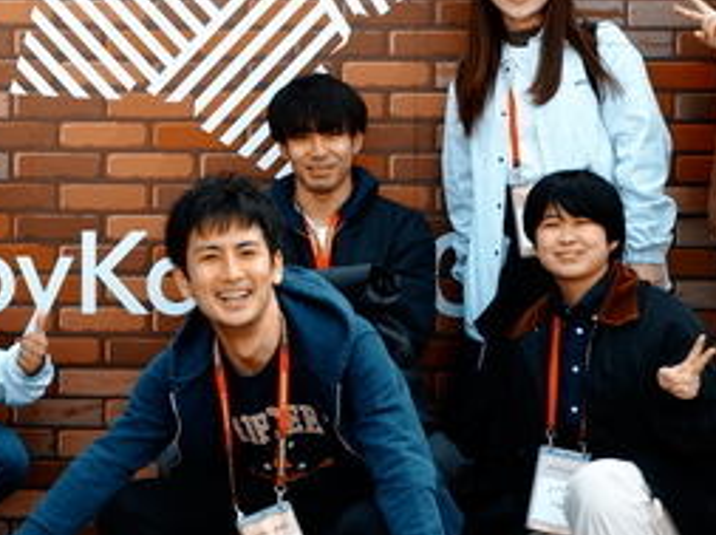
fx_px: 2830
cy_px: 89
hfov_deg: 14.3
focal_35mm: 137
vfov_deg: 10.8
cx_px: 48
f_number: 3.5
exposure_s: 1/250
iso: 100
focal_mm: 45
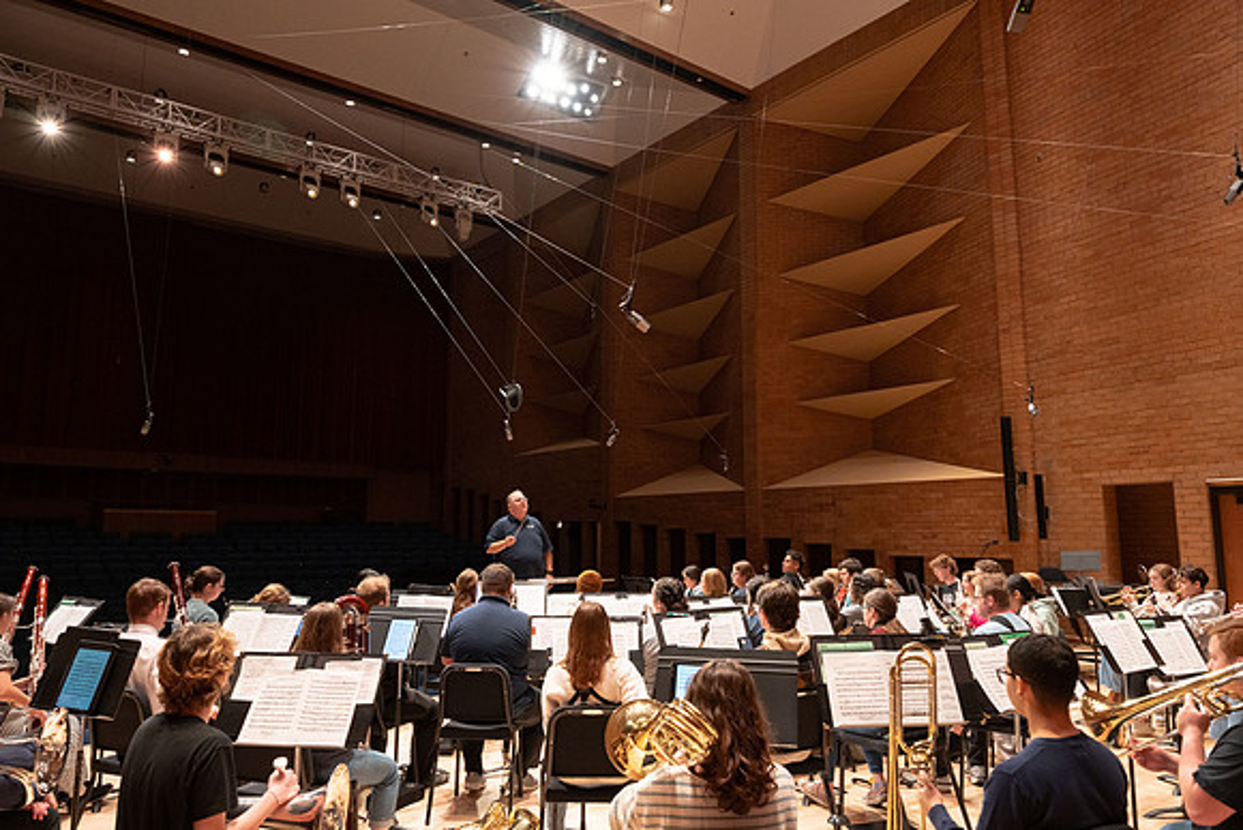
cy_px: 415
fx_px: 829
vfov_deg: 53.2
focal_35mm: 24
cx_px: 622
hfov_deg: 73.7
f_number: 5.6
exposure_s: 1/100
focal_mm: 24
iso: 640
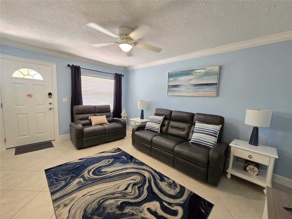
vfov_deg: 89.9
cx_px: 146
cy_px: 110
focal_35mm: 13
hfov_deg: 106.2
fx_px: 110
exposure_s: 1/60
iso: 500
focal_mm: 2.2
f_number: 2.2
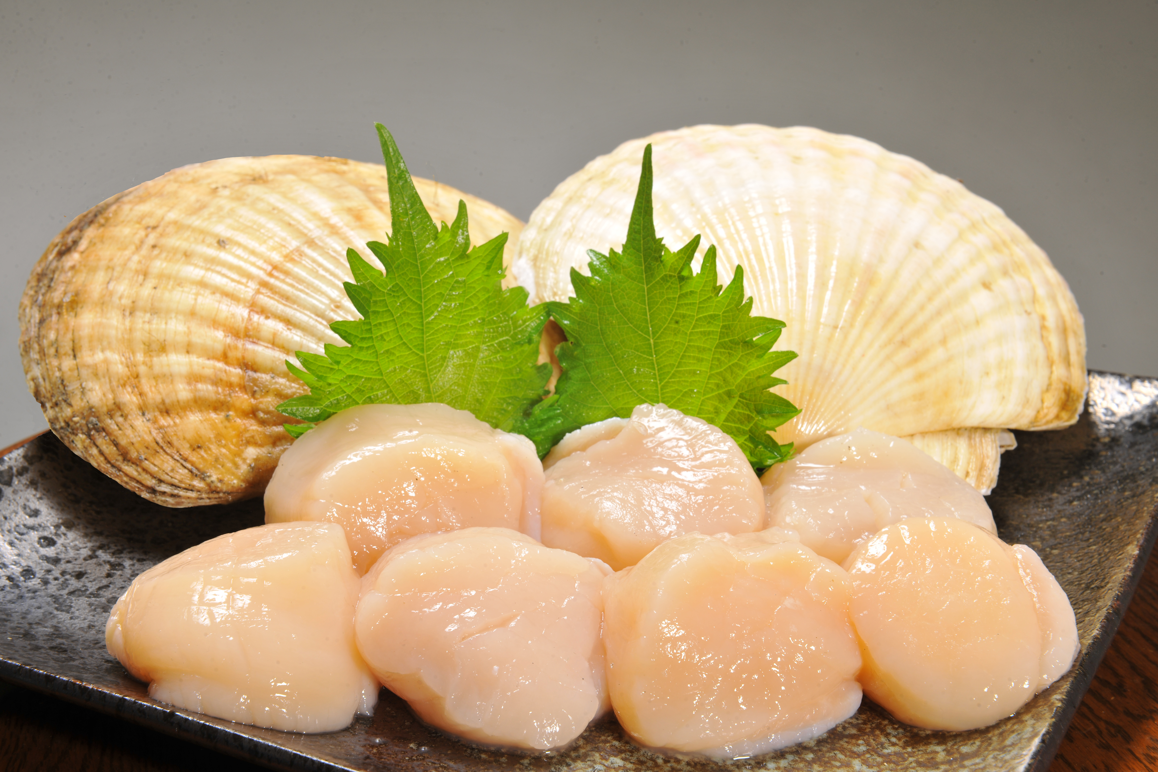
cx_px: 579
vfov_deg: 21.9
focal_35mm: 62
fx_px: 1994
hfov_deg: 32.4
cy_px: 386
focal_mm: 62
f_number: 18
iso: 125
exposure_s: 1/50
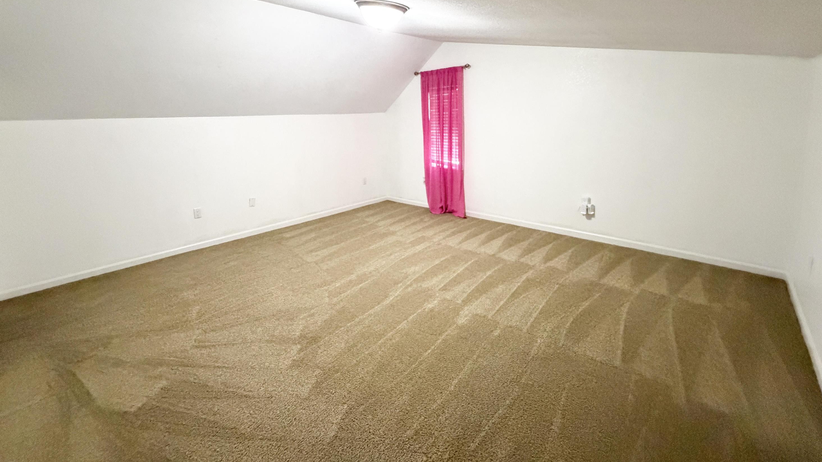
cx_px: 413
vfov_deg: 65.7
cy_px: 163
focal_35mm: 16
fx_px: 349
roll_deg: +1.8
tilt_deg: -8.1
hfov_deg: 99.4
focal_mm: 2.22
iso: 1000
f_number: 2.2
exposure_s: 1/60
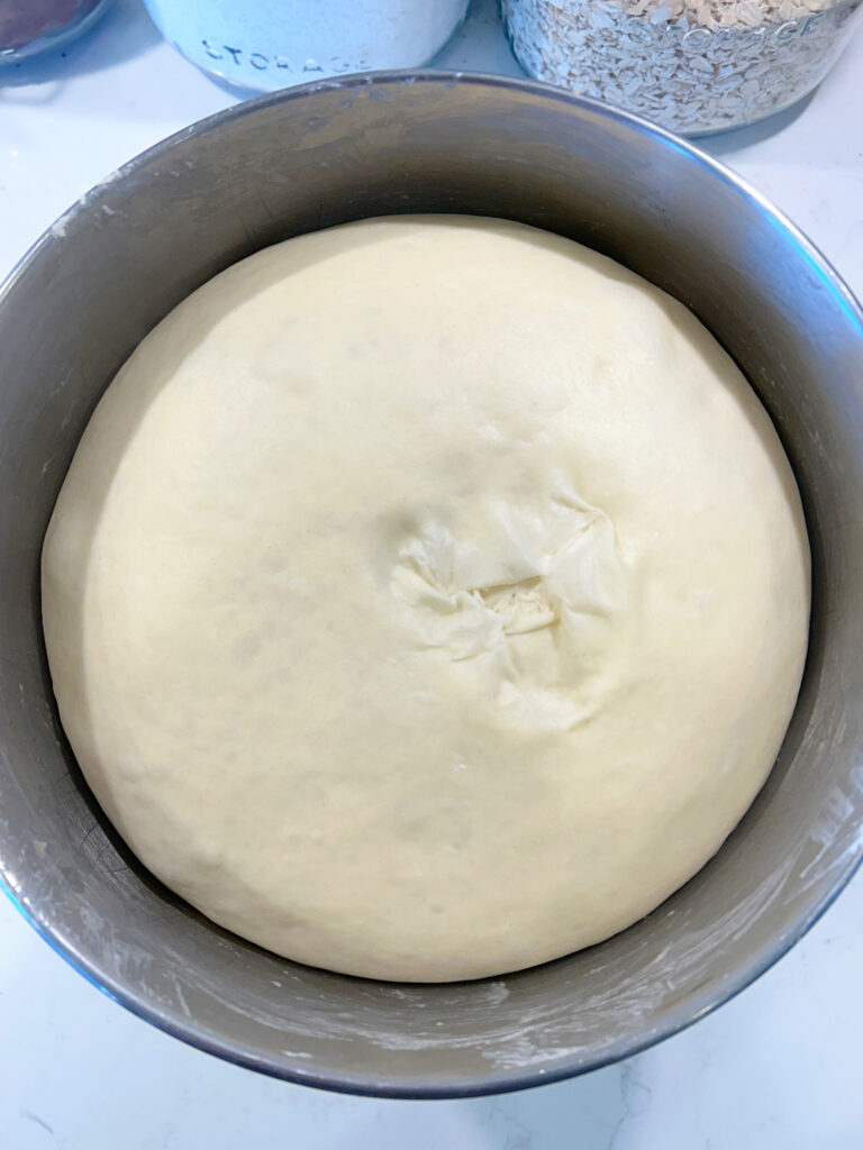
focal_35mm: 26
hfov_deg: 53.1
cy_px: 575
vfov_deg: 67.3
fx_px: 864
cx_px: 432
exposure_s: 1/120
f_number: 1.5
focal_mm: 5.7
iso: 50
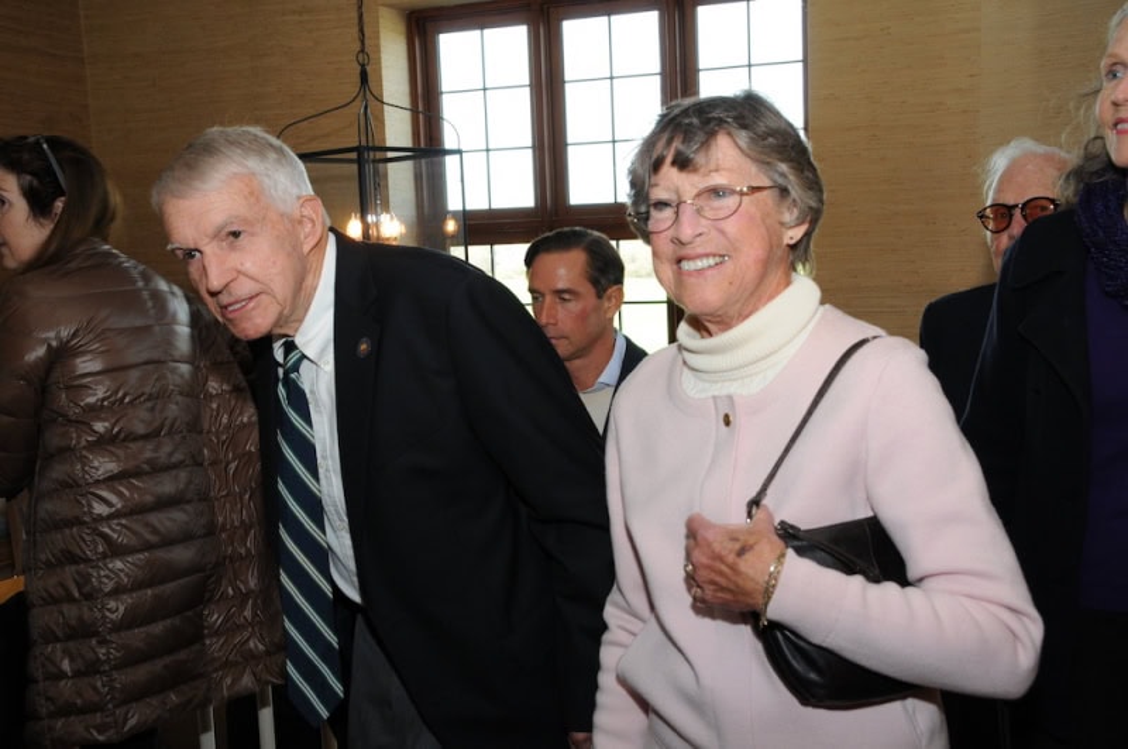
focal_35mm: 39
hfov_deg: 49.6
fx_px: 1220
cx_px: 564
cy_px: 374
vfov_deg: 34.1
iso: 500
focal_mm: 26
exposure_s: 1/60
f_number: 8
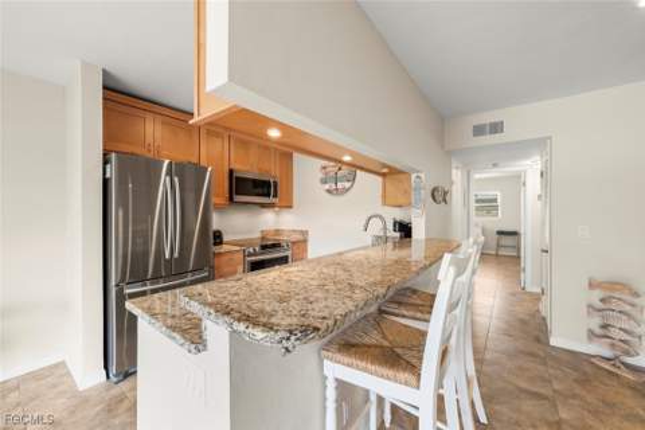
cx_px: 322
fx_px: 251
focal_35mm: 14
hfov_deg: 104.3
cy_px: 215
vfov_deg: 81.2
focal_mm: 14
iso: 160
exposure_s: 1.3
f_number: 10
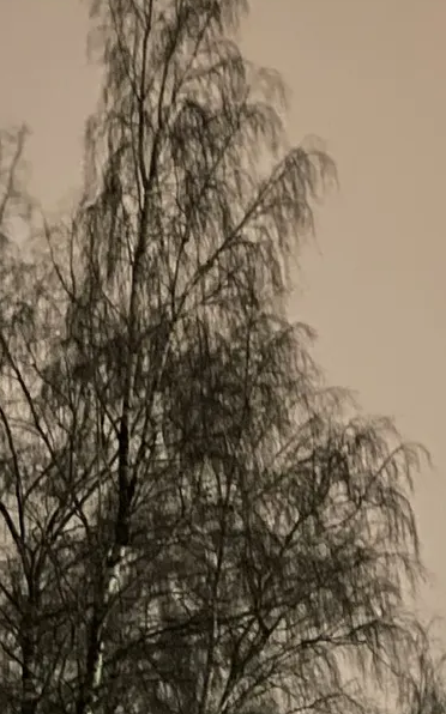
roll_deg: +1.8
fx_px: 2161
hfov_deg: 10.9
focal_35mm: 111
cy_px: 1042
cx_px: 856
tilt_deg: +10.6
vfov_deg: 17.1
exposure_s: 1/8
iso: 500
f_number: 1.6
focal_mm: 4.2
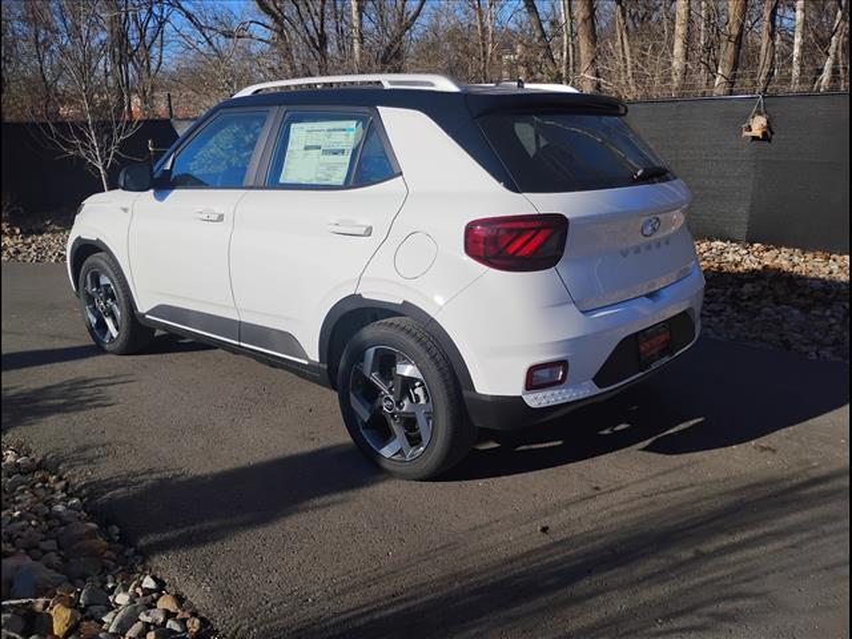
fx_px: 689
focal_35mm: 28
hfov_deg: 63.4
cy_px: 320
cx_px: 426
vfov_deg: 49.7
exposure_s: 1/1667
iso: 100
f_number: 1.8
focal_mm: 4.26
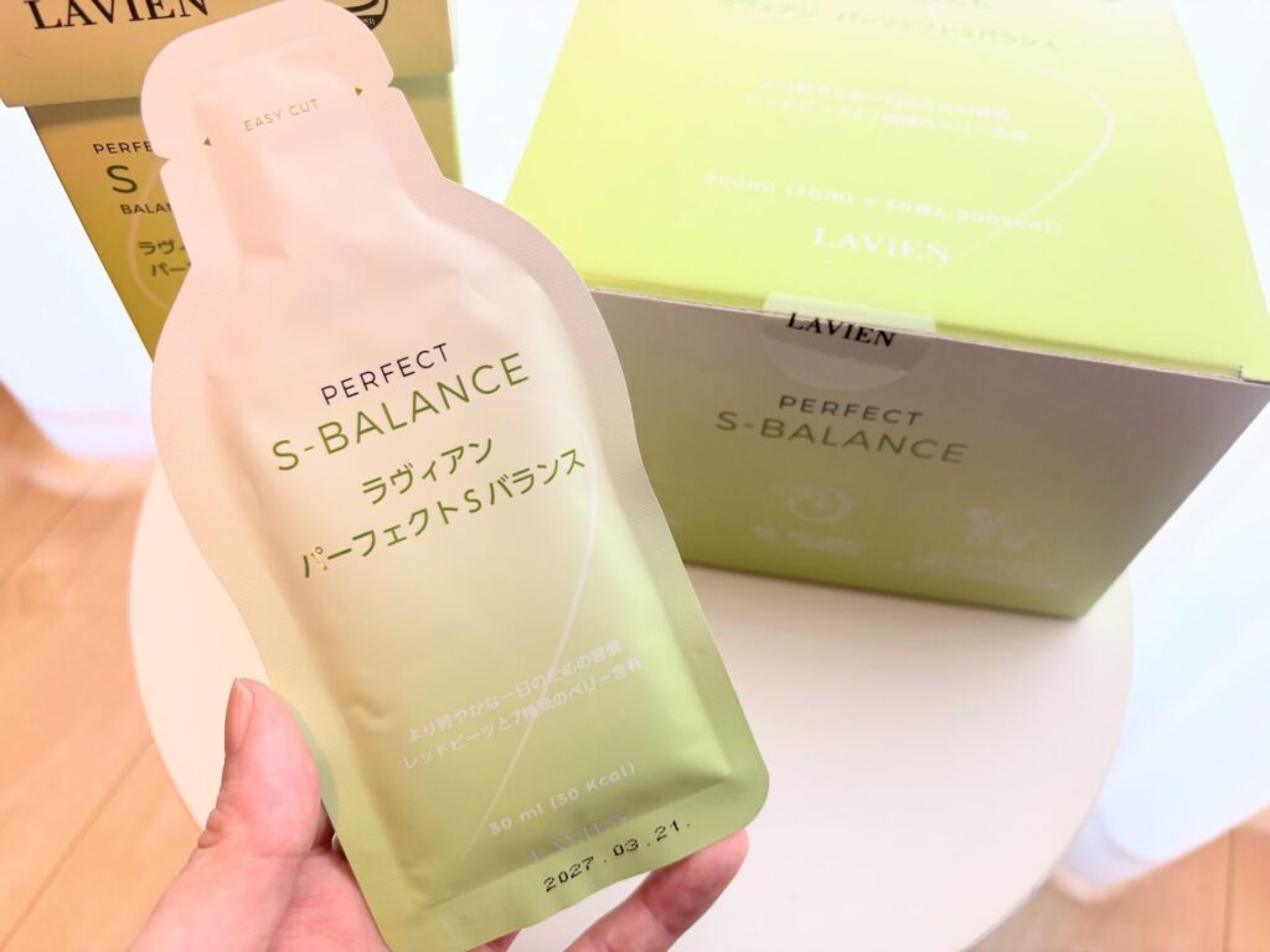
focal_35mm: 26
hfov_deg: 67.3
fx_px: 954
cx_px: 635
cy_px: 476
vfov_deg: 53.1
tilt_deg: -54.6
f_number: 1.6
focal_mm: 5.96
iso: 80
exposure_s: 1/100
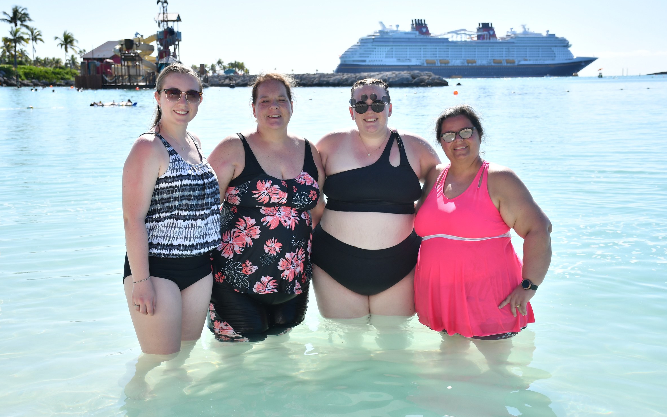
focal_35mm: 53
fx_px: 963
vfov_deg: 24.4
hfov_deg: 38.2
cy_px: 196
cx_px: 334
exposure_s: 1/1000
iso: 200
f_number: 5.6
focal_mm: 34
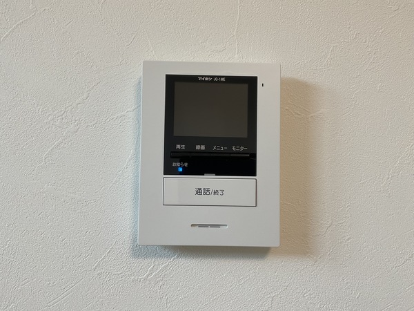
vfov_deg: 48.2
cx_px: 207
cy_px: 156
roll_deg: -0.9
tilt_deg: +2.3
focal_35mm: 29
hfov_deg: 61.7
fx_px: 347
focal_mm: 3
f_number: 1.8
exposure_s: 1/100
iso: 50
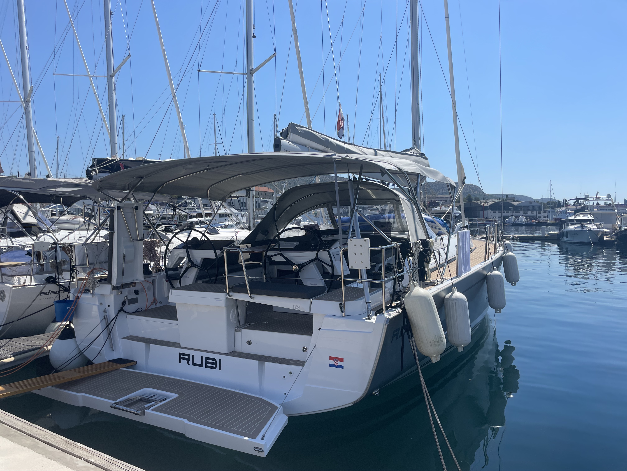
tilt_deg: -2.9
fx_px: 471
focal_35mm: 26
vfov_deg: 53.1
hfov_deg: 67.3
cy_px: 236
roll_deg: +0.1
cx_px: 314
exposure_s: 1/4651
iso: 32
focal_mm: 4.2
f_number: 1.6
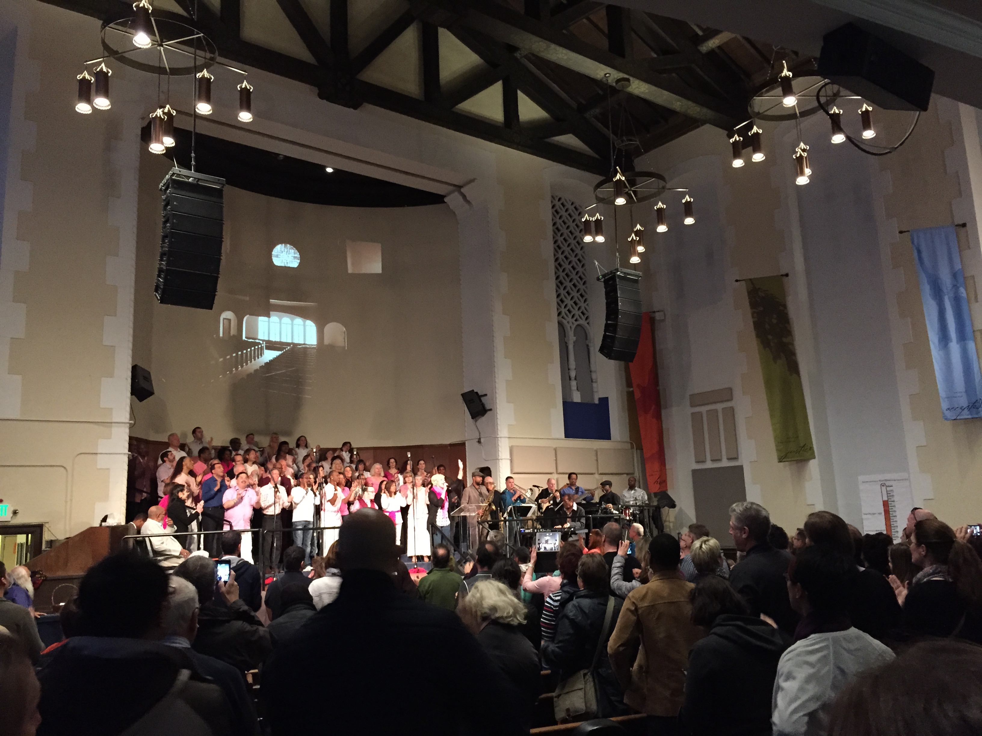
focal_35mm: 29
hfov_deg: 61.7
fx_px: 823
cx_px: 491
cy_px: 368
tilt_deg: +10.8
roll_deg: +2.4
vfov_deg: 48.2
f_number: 2.2
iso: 250
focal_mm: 4.15
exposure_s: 1/15
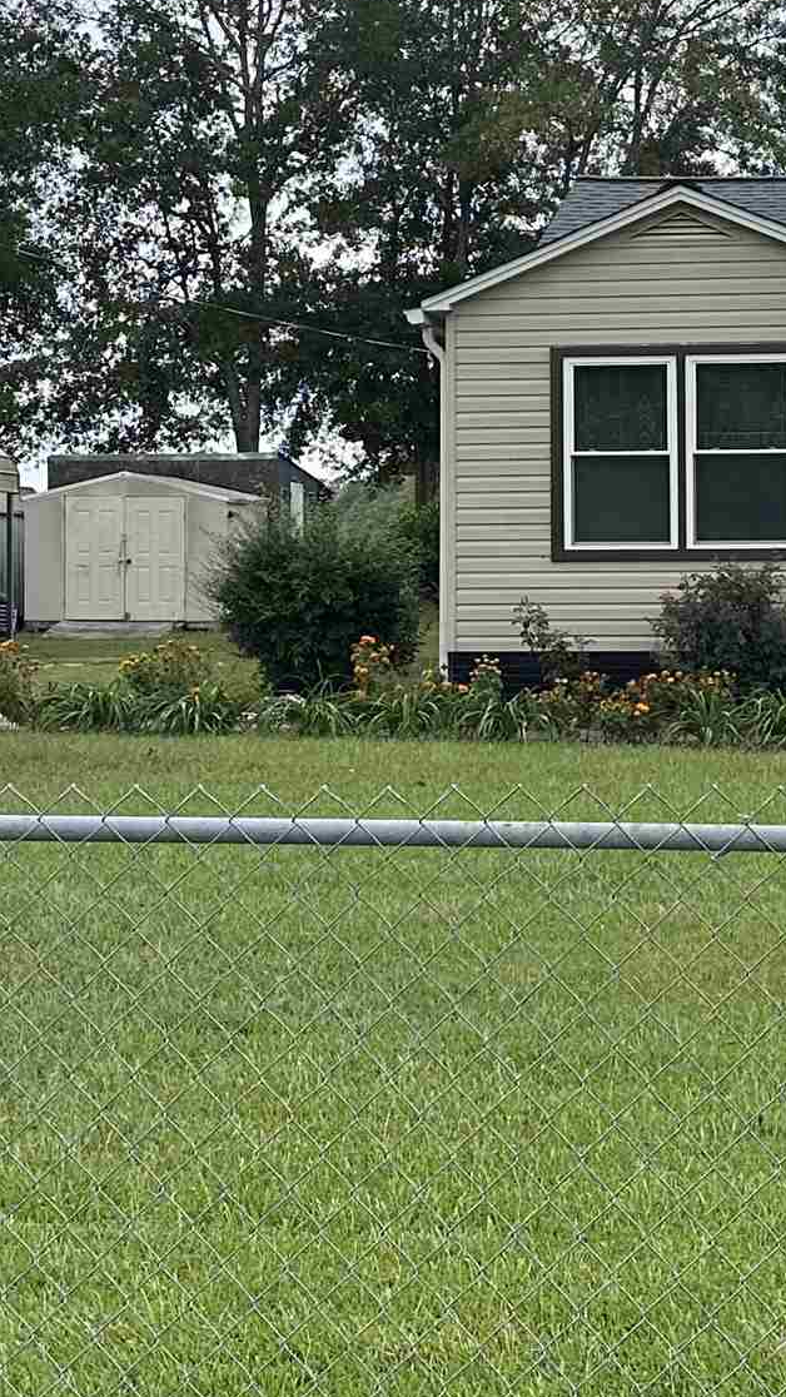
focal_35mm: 72
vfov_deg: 29.2
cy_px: 502
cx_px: 680
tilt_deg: +0.8
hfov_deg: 16.6
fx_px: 2667
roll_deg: +0.3
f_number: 1.78
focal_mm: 6.86
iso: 80
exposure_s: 1/2660
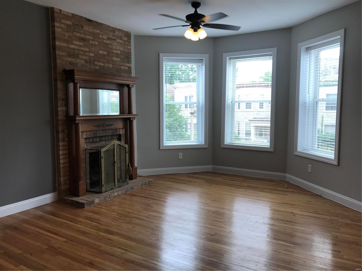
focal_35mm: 28
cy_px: 136
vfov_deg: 49.7
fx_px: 293
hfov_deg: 63.4
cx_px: 181
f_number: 1.8
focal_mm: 3.99
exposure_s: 1/120
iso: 25
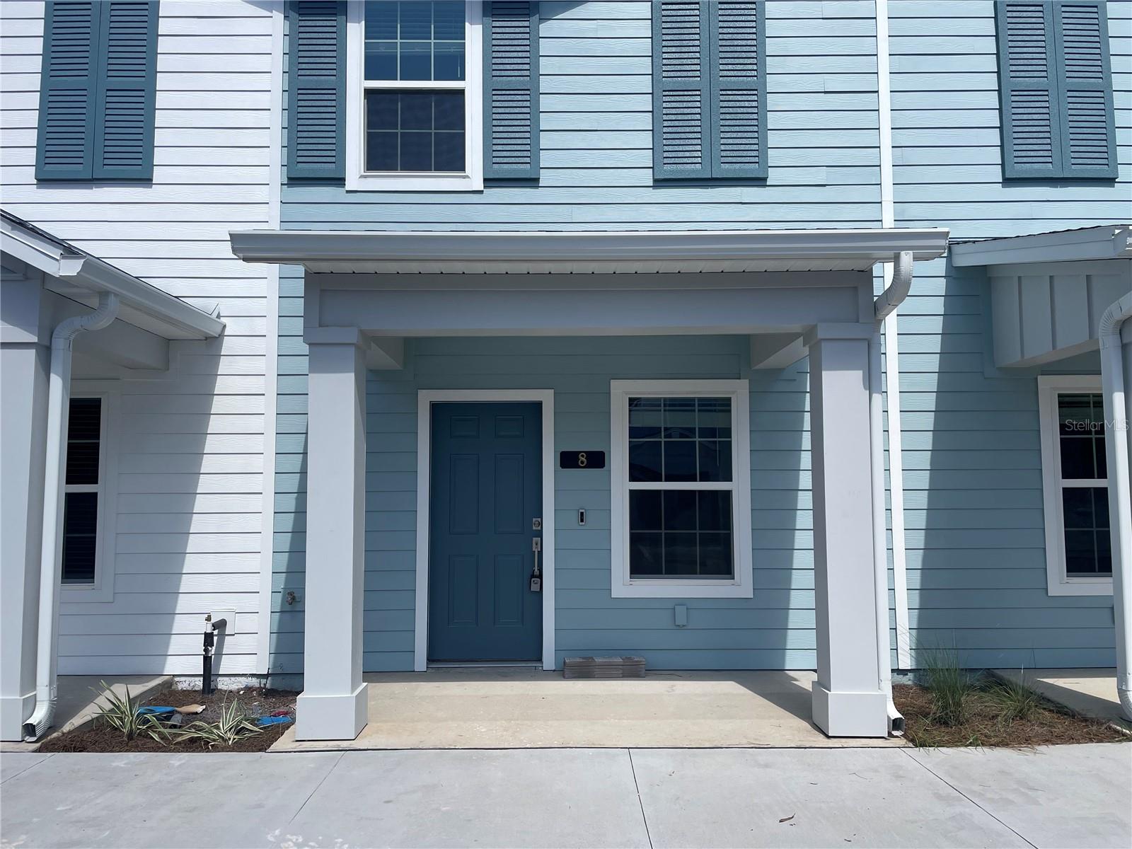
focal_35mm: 26
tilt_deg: +4.7
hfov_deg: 67.3
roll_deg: +0.5
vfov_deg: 53.1
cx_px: 566
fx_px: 850
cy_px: 424
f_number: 1.6
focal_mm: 4.2
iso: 32
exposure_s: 1/5051
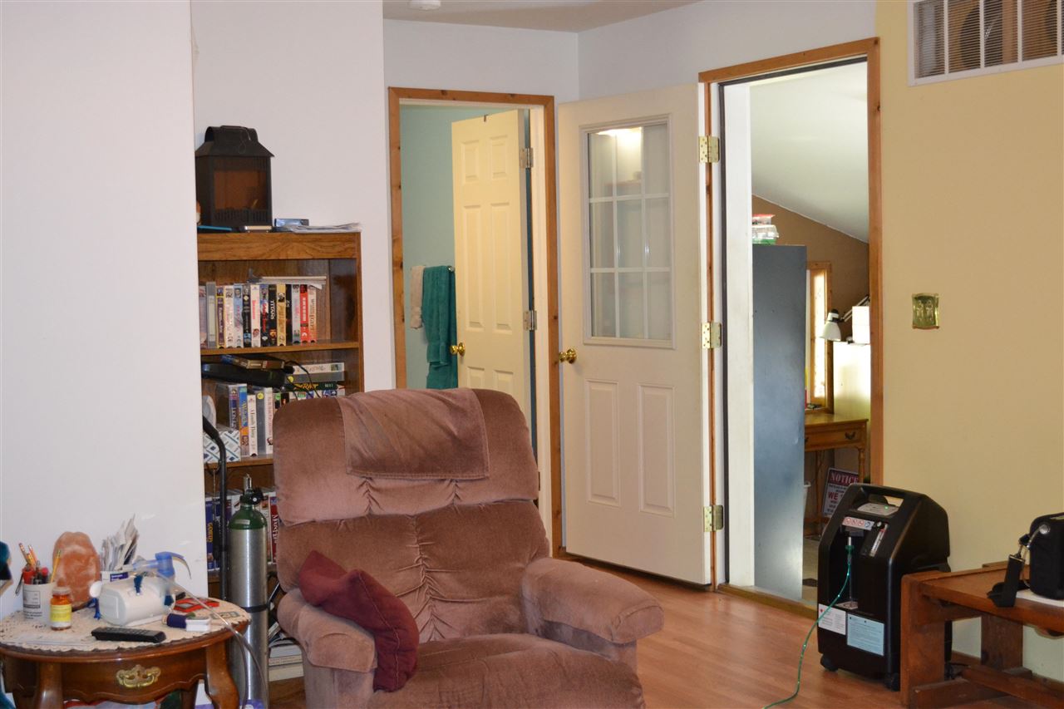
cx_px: 532
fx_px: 1418
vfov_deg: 28.1
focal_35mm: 48
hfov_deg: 41.1
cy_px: 354
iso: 2000
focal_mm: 32
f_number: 4.8
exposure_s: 1/60
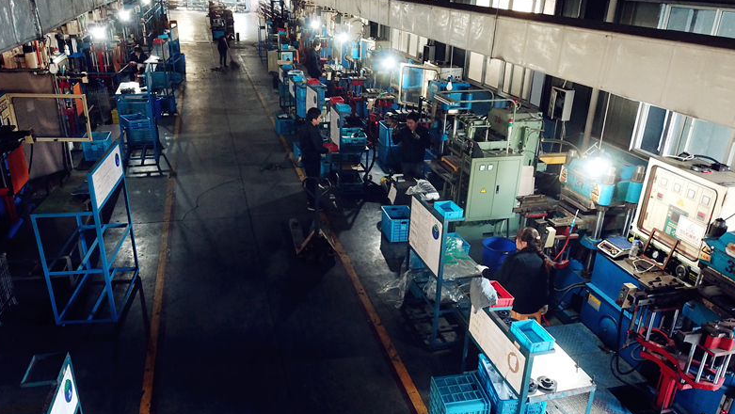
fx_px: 565
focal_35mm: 29
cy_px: 232
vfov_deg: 40.2
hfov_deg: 66.0
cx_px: 366
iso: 532
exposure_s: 1/12.5
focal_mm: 4.73
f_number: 2.2
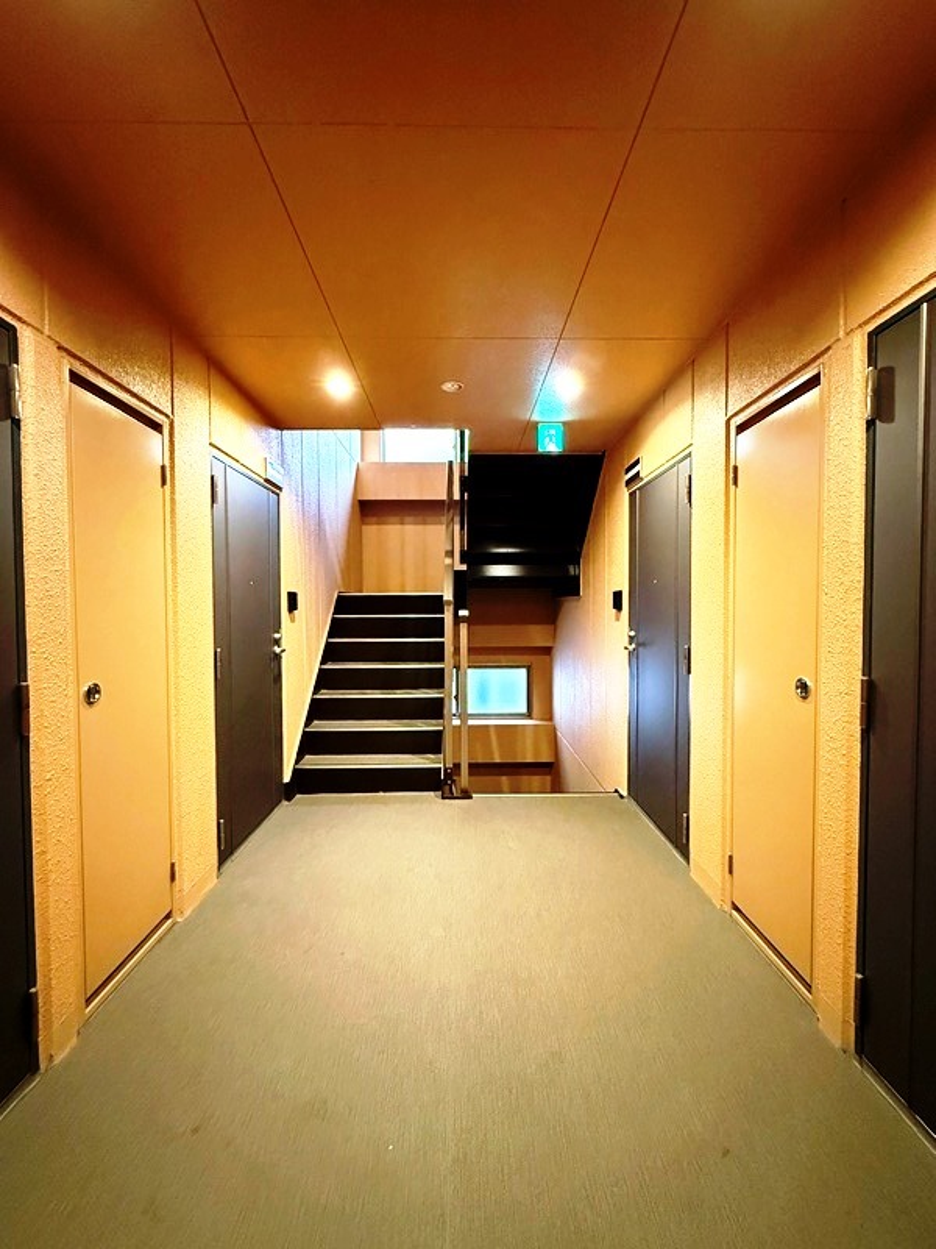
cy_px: 624
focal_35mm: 14
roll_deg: +0.6
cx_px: 468
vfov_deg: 102.1
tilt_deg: -1.0
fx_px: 505
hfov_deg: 85.7
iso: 1250
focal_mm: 2.22
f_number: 2.2
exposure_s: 1/40
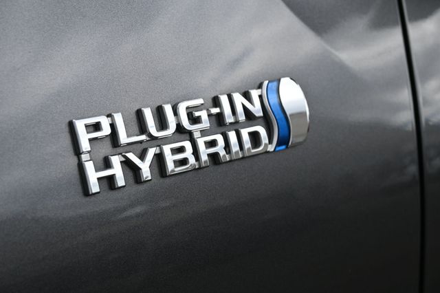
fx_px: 596
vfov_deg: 27.6
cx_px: 220
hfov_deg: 40.6
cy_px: 146
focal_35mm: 49
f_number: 6.3
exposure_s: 1/320
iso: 100
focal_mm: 32.5
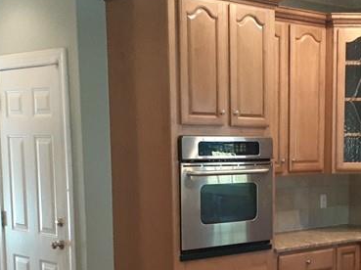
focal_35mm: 75
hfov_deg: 25.6
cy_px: 240
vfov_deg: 19.3
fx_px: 781
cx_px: 285
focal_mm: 3.6
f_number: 1.9
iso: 250
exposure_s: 1/24
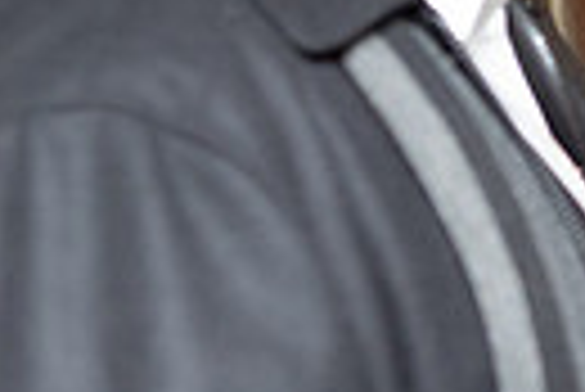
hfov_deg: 13.7
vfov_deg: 10.6
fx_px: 2099
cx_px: 1130
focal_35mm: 129
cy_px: 268
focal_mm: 24
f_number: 2
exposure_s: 1/250
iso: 1600
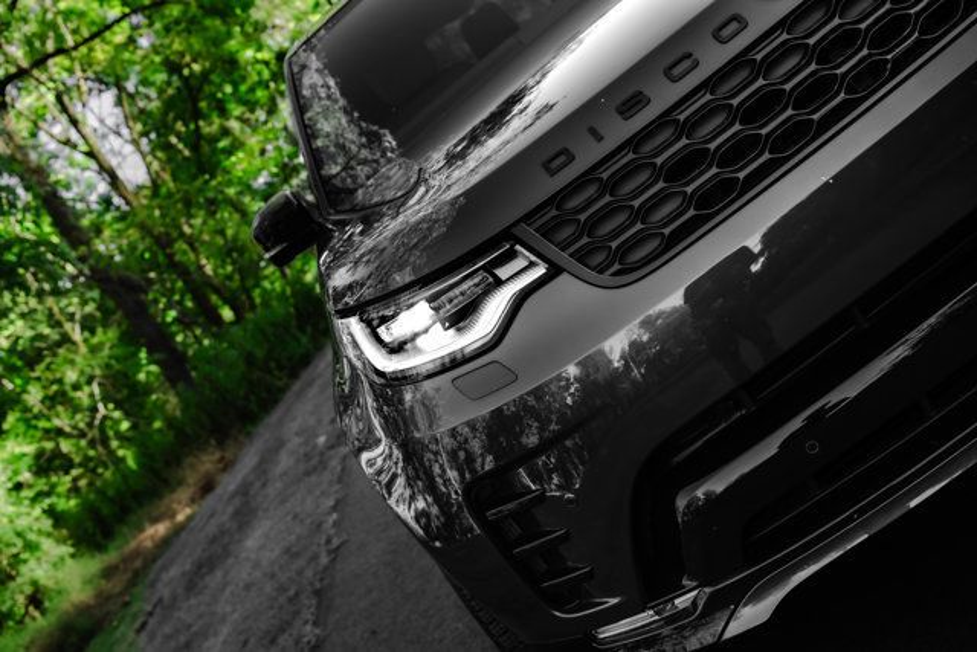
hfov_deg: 43.6
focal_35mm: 45
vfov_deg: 29.9
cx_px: 488
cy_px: 326
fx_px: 1221
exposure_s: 1/400
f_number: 5
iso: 640
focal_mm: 45
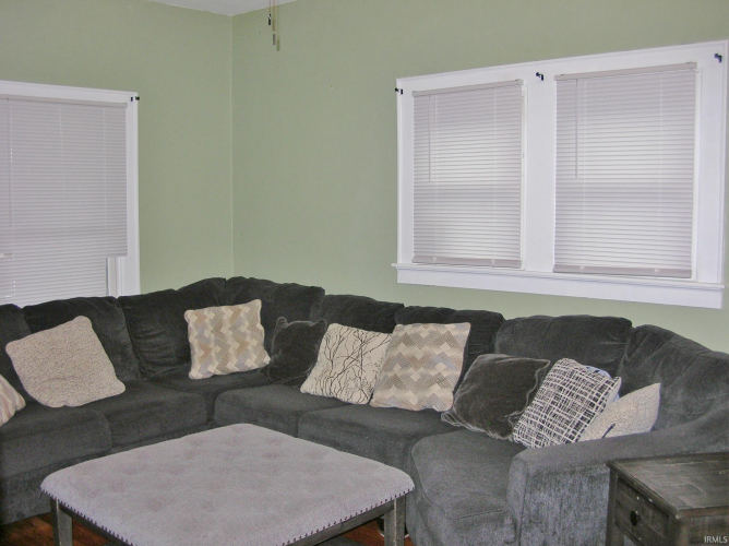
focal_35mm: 36
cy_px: 273
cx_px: 364
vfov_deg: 39.6
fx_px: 758
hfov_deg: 51.4
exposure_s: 1/60.1
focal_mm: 6
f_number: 2.7
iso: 57
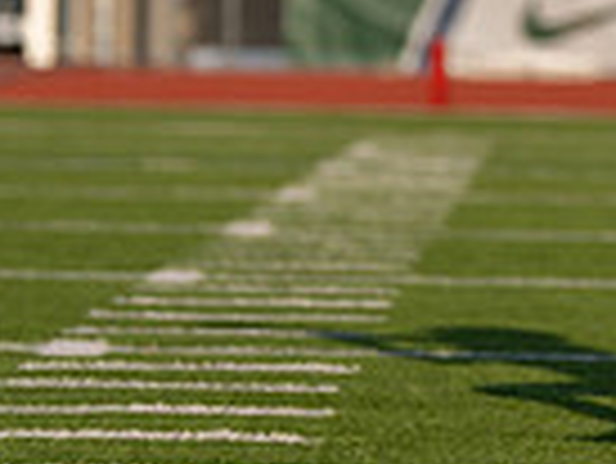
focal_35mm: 509
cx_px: 982
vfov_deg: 2.9
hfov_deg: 3.9
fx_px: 9066
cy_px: -346
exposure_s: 1/2500
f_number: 2.8
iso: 100
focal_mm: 114
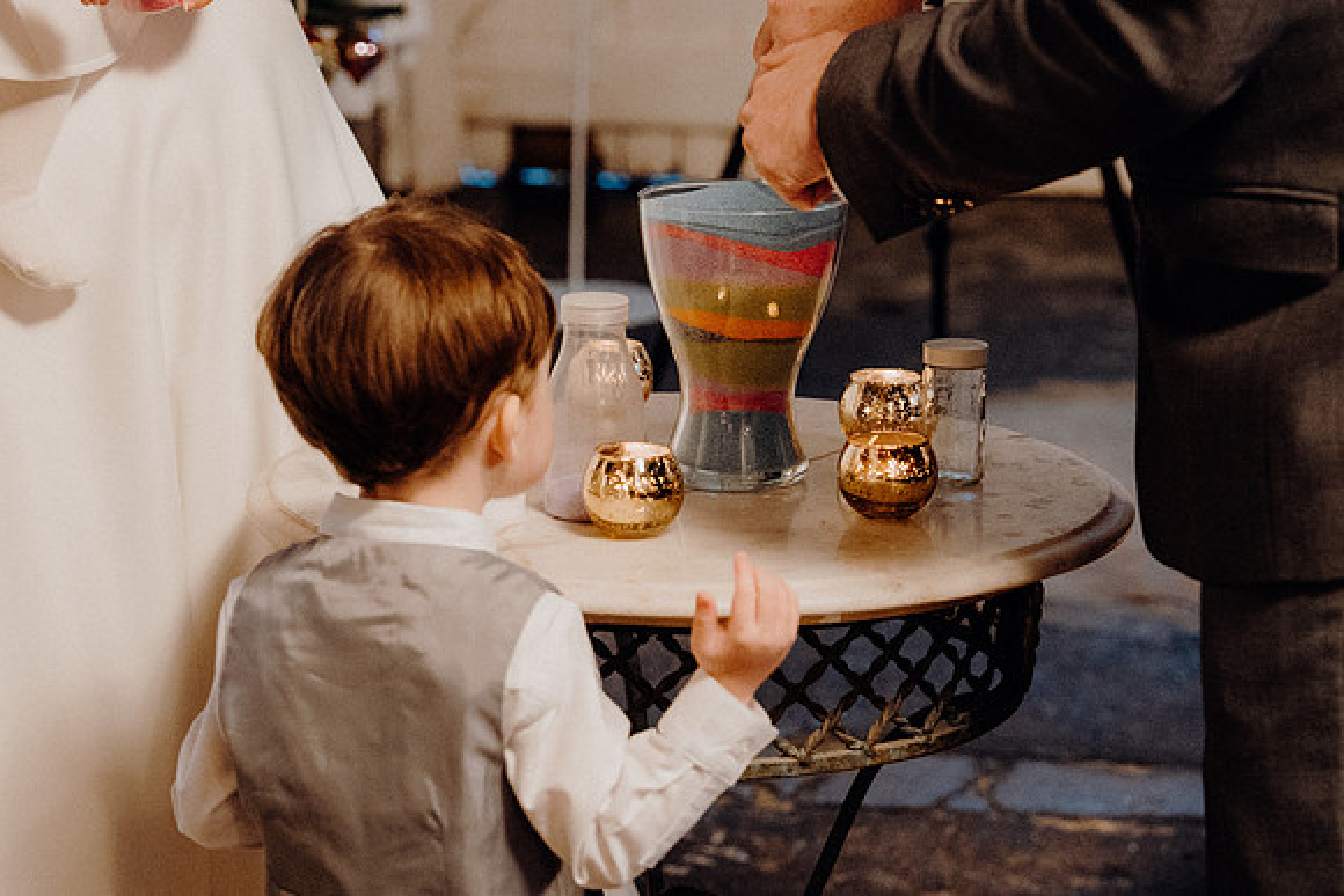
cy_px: 448
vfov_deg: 13.0
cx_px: 672
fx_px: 3921
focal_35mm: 105
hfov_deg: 19.5
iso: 5000
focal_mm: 70
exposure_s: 1/160
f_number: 3.5
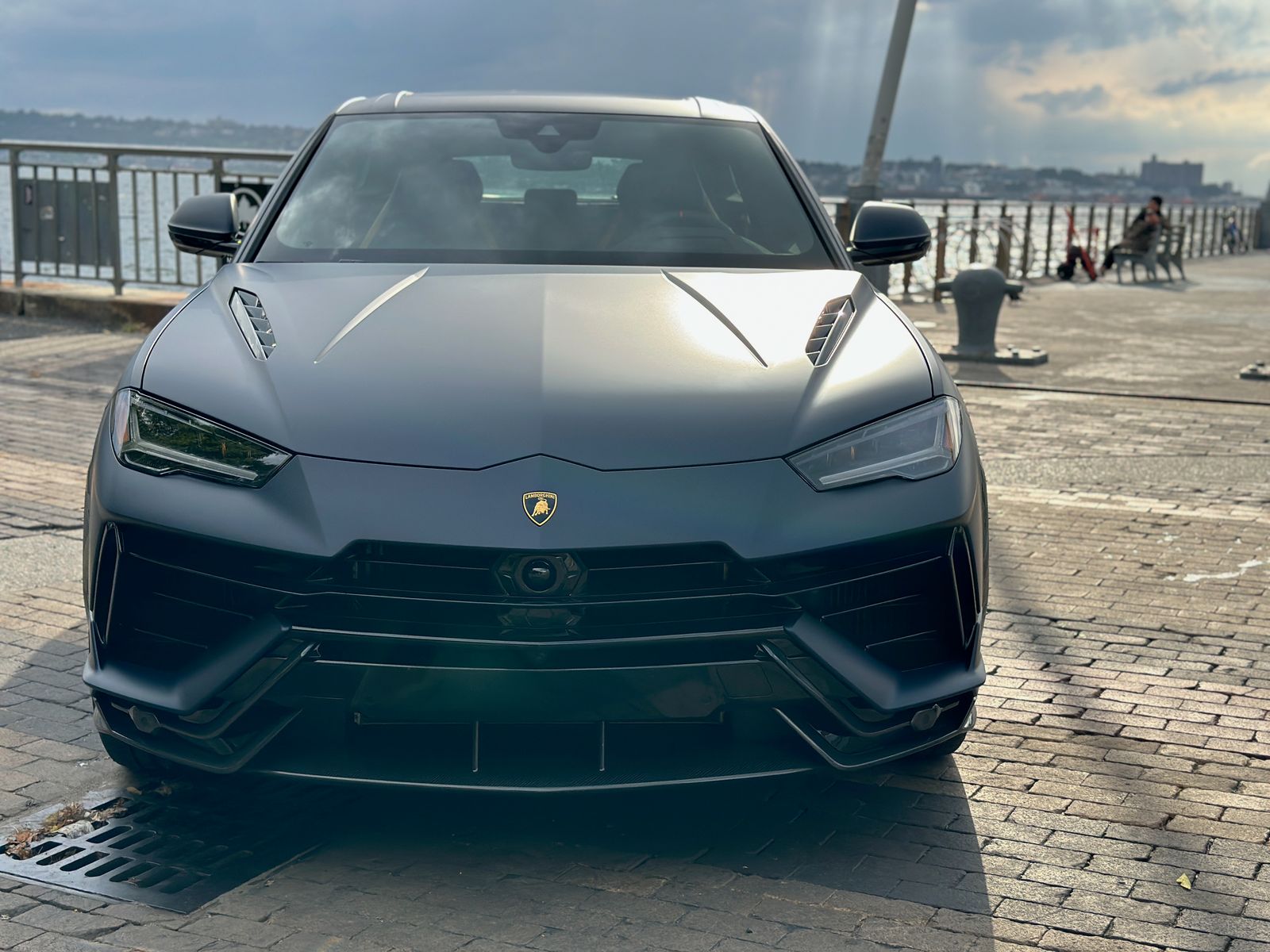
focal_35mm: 48
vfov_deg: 30.3
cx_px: 635
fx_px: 1761
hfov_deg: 39.7
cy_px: 476
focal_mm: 6.86
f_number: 1.78
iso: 80
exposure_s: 1/3058
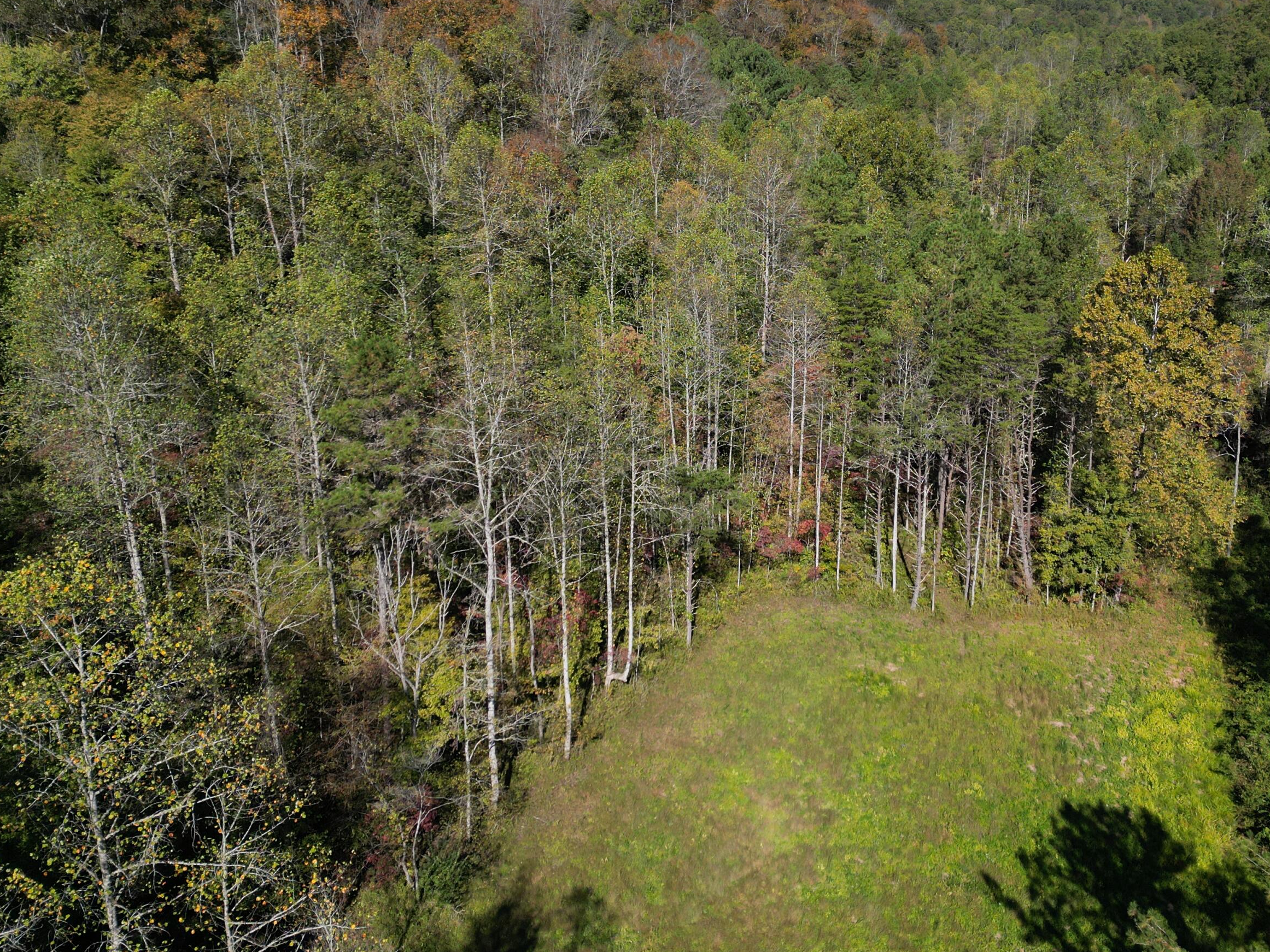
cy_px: 371
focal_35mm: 31
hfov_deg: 58.2
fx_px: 1137
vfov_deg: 45.1
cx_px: 700
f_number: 1.7
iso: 130
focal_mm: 6.72
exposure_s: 1/3200
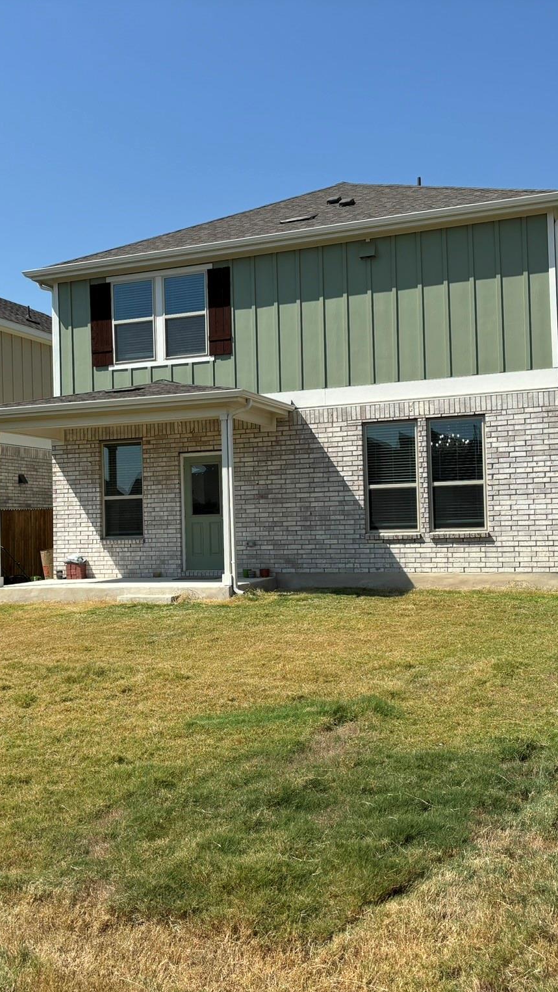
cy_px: 496
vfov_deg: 52.8
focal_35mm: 38
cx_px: 212
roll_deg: +1.4
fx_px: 999
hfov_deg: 31.1
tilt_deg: +2.0
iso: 50
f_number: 1.6
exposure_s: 1/3937
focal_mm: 5.96
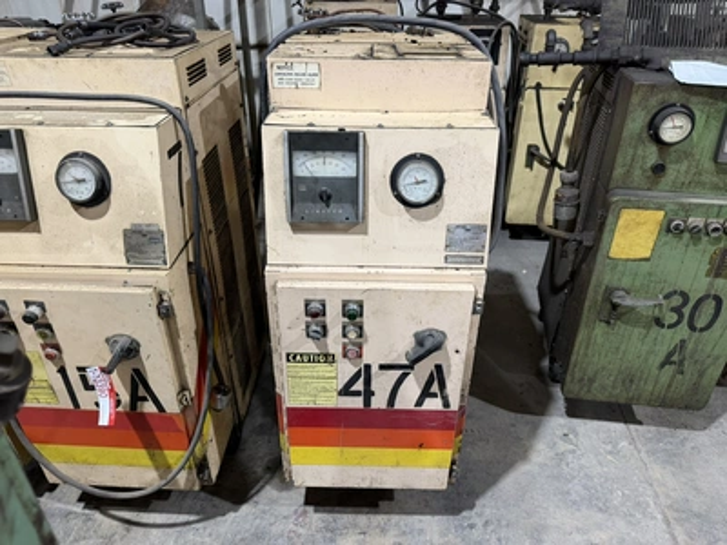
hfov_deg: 71.6
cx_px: 364
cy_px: 272
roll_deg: -0.5
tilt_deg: -29.7
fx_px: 504
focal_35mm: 24
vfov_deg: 56.8
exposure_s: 1/60
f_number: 1.78
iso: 160
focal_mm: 6.76
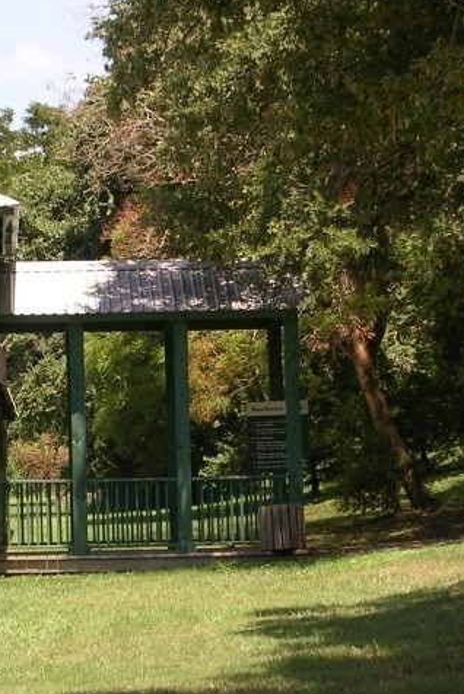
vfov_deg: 17.5
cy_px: 394
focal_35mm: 117
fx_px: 2259
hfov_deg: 11.7
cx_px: 86
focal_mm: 10.2
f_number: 3.6
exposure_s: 1/314
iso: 50
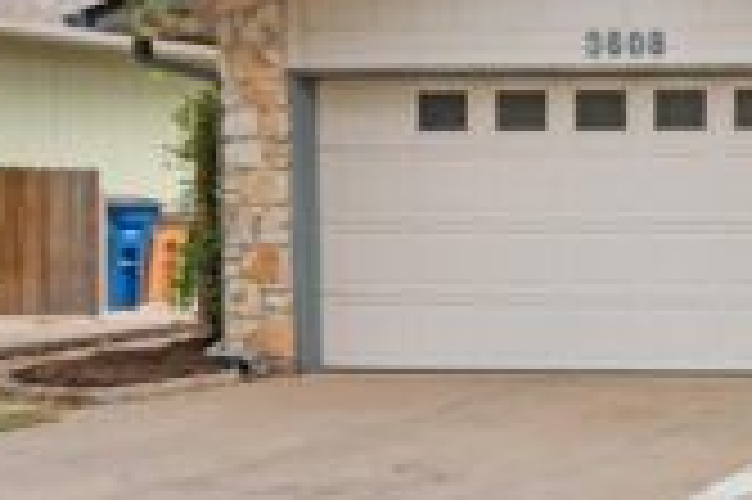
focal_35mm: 61
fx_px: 1273
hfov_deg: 26.1
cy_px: 207
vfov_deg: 22.2
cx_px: 1067
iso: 400
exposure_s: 1/100
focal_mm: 17
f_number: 8
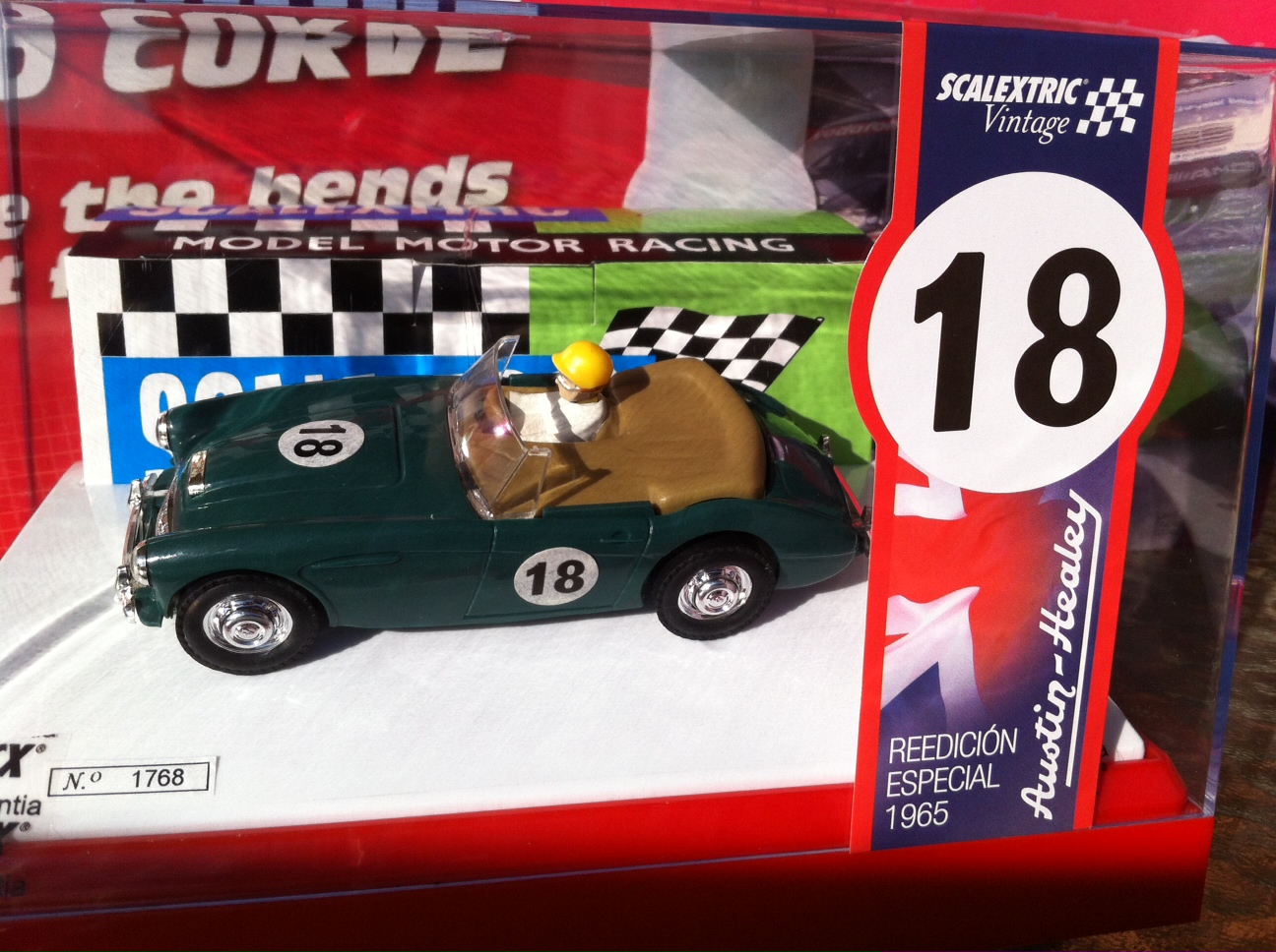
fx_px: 1288
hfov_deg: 52.7
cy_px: 476
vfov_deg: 40.6
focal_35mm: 35
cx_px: 638
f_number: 2.8
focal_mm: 3.85
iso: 80
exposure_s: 1/2514
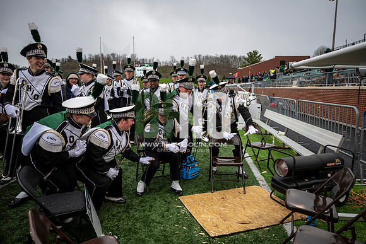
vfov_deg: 53.2
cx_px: 183
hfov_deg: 73.7
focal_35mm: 24
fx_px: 244
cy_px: 122
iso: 100
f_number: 2.8
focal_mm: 24
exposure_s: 1/500
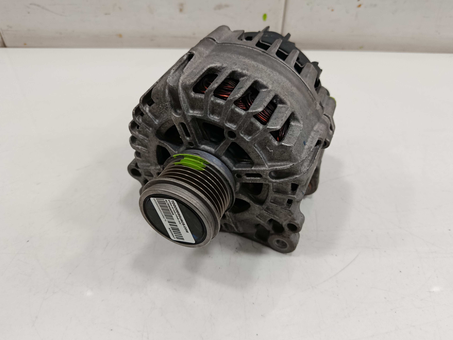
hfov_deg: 69.4
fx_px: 327
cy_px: 165
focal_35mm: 25
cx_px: 225
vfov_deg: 54.9
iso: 1083
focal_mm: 5.24
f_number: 1.7
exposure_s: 1/100
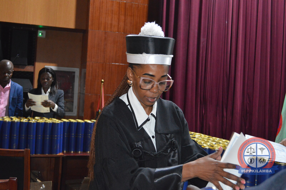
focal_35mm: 45
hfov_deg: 43.6
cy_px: 95
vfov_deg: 29.8
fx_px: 357
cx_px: 143
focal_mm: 30
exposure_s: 1/60
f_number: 4.5
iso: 3200
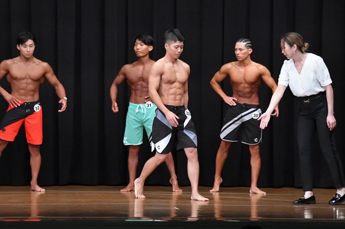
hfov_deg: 9.5
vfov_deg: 6.3
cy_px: 114
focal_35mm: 217
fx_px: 2079
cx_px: 172
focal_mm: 145
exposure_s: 1/400
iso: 8000
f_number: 5.6
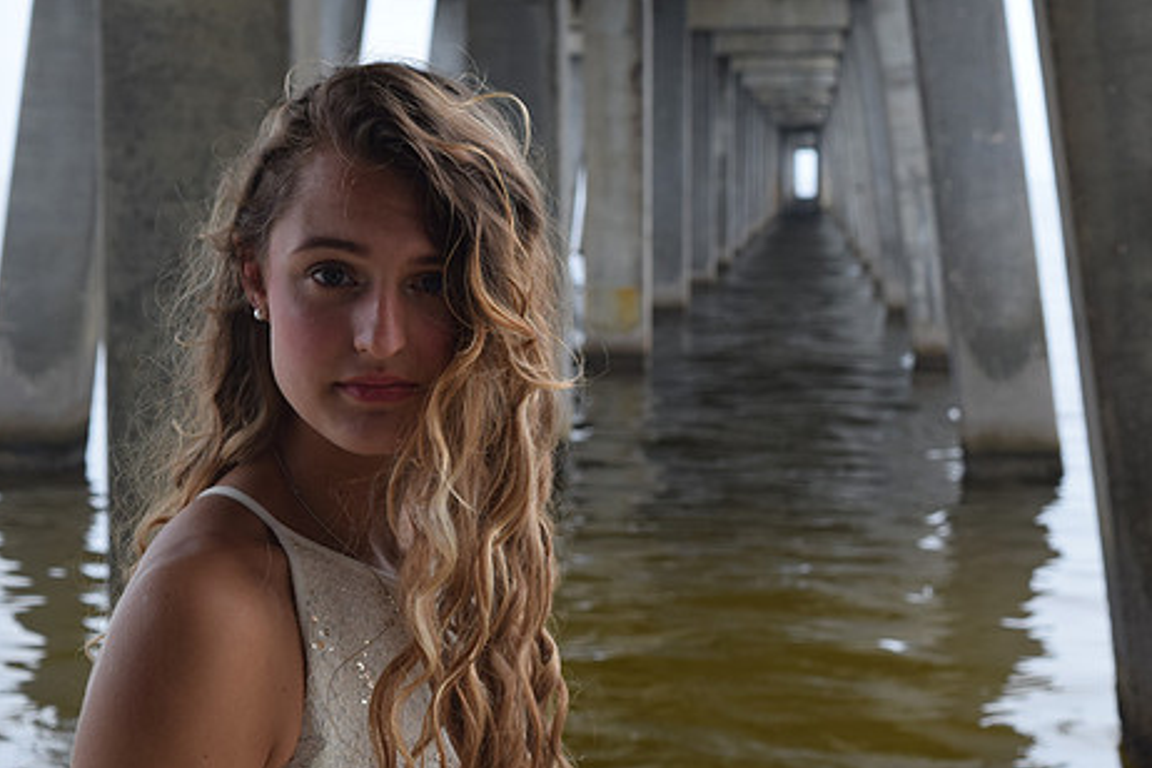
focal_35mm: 104
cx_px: 598
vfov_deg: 13.2
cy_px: 380
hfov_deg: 19.7
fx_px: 3316
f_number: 8
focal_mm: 55
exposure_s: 1/250
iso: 400
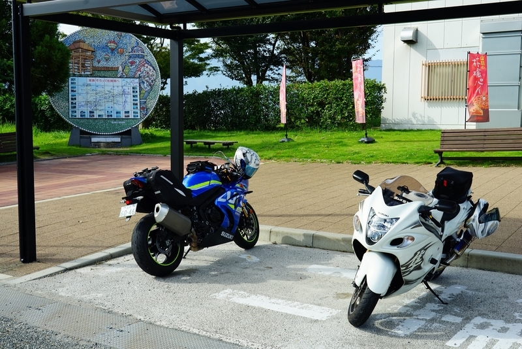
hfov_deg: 46.4
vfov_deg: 31.9
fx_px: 609
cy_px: 174
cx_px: 261
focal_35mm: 42
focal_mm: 42
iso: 100
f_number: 9.5
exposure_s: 1/125
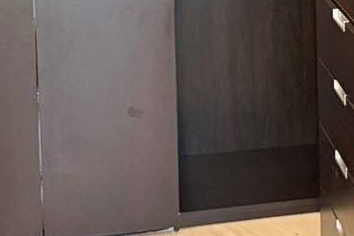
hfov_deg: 17.9
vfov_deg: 11.7
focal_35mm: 112
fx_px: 1101
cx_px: 331
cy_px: -129
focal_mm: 6.76
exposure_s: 1/40
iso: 800
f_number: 1.78
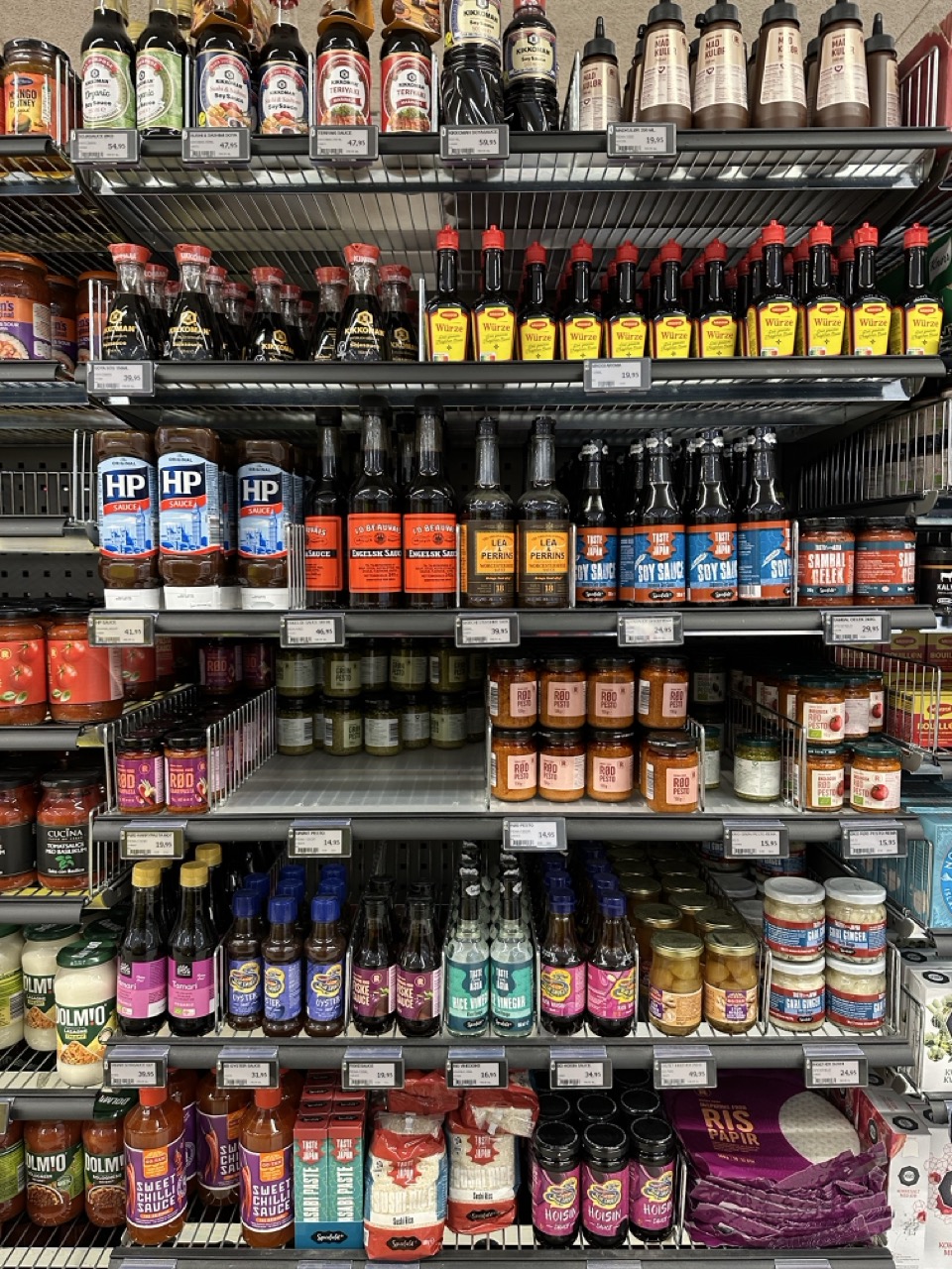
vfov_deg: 71.6
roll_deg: -1.9
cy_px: 634
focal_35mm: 24
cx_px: 476
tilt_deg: -3.4
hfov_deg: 56.8
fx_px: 880
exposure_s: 1/63
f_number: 1.78
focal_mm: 6.86
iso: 250
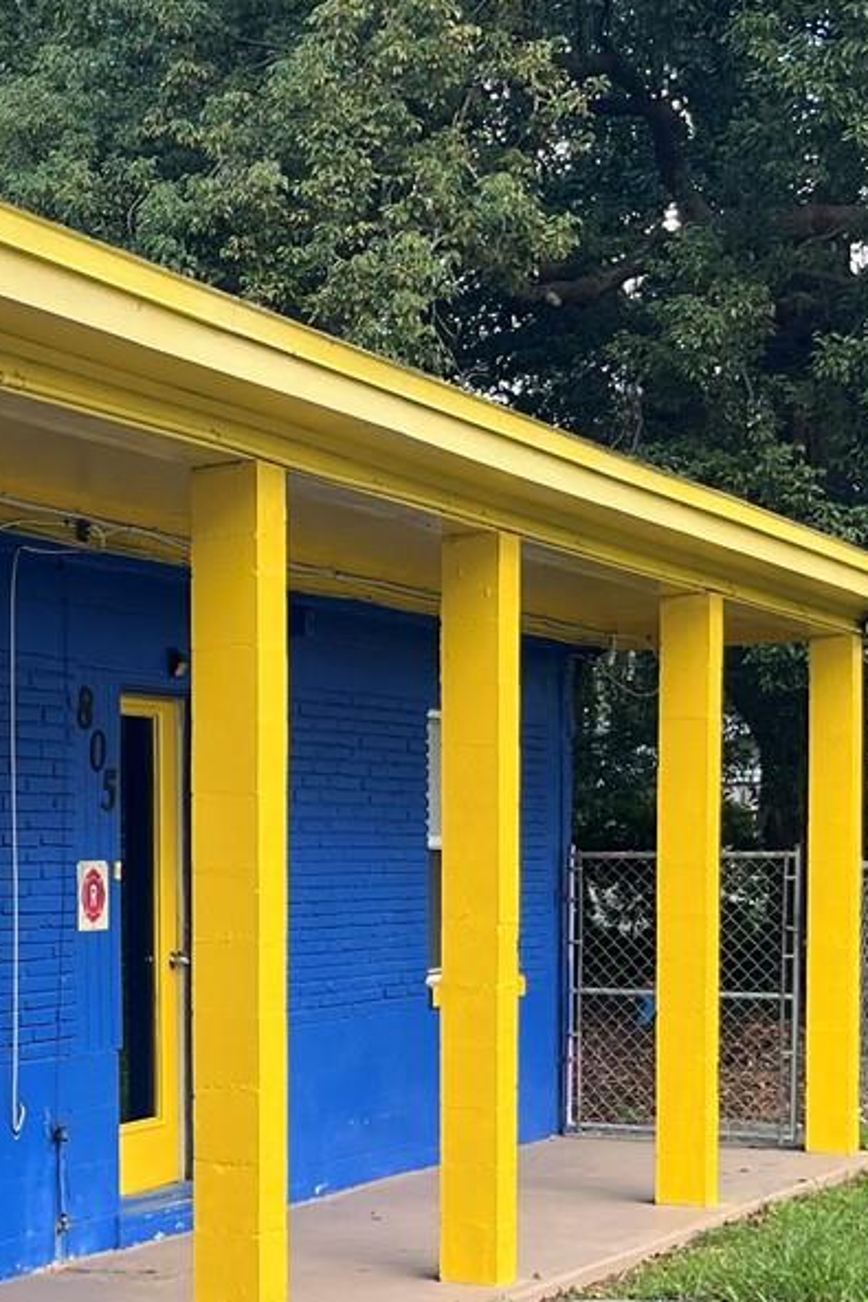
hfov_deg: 16.6
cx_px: -508
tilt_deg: -1.8
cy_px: 984
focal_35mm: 73
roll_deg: +1.8
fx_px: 2642
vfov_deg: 27.3
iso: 40
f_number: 1.6
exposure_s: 1/235
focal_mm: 5.1
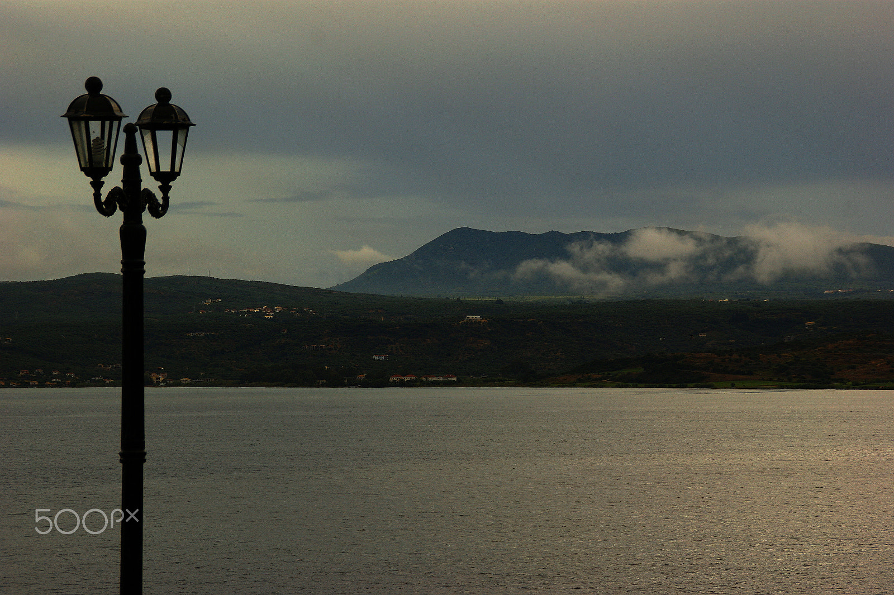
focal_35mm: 112
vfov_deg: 12.2
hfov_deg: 18.2
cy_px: 298
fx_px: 2792
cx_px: 447
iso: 100
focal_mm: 75
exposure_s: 1/320
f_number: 7.1
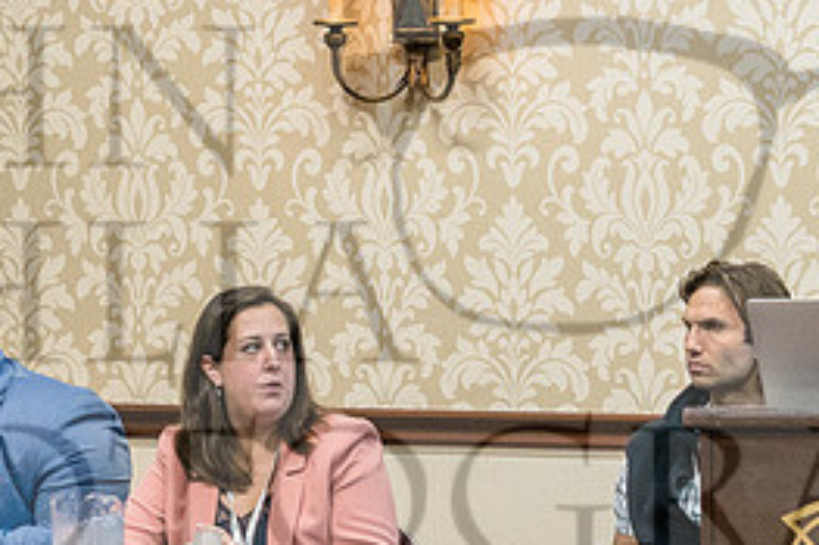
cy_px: 120
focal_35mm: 232
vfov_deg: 5.9
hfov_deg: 8.9
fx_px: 5275
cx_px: 501
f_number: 3.5
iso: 3200
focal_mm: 70
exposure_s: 1/125
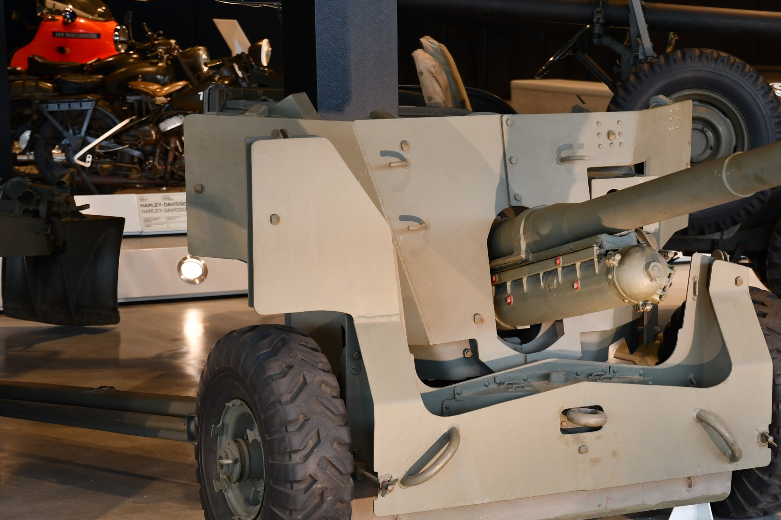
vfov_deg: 13.3
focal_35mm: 103
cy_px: 307
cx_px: 542
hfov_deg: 19.7
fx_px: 2234
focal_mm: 48
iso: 500
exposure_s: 1/30
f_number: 3.5
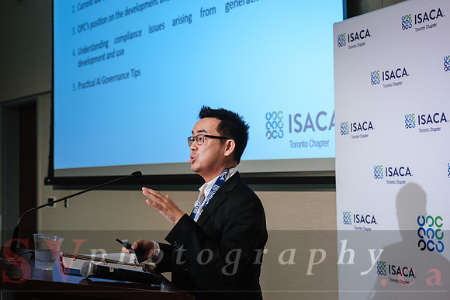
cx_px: 202
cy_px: 144
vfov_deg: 23.7
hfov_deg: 34.9
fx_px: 715
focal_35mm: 57
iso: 1000
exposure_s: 1/60
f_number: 2.8
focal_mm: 33.2
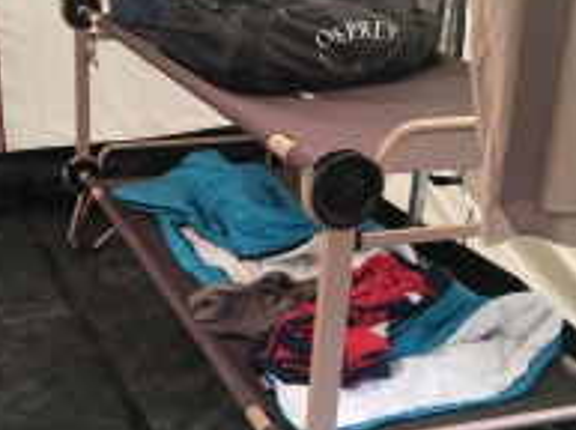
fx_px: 913
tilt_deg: -21.6
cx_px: 191
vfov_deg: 26.5
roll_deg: +0.6
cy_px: 227
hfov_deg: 34.7
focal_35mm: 55
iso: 50
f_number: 2.2
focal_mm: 4.15
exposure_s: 1/30
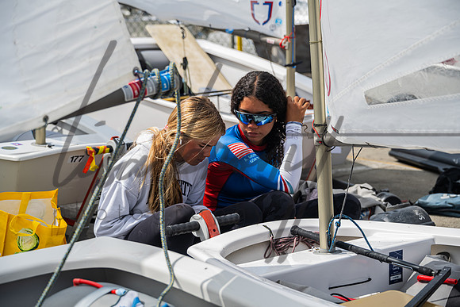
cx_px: 230
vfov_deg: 13.0
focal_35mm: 105
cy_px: 154
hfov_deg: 19.5
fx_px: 1342
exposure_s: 1/640
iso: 250
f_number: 6.7
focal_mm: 105
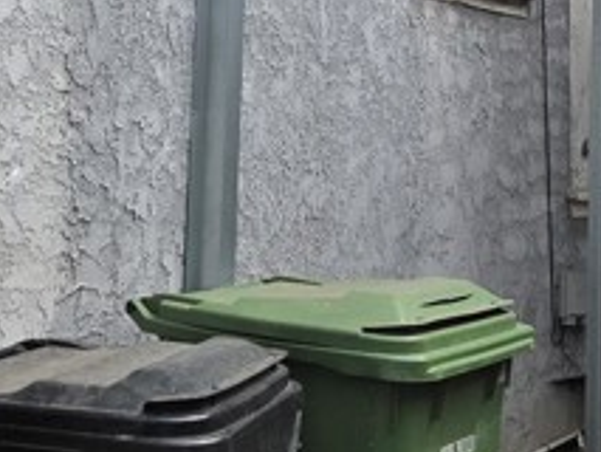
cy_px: -28
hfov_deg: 28.0
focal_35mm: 69
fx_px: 1199
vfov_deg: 20.5
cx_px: 401
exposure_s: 1/5545
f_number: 1.8
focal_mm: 5.4
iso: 80
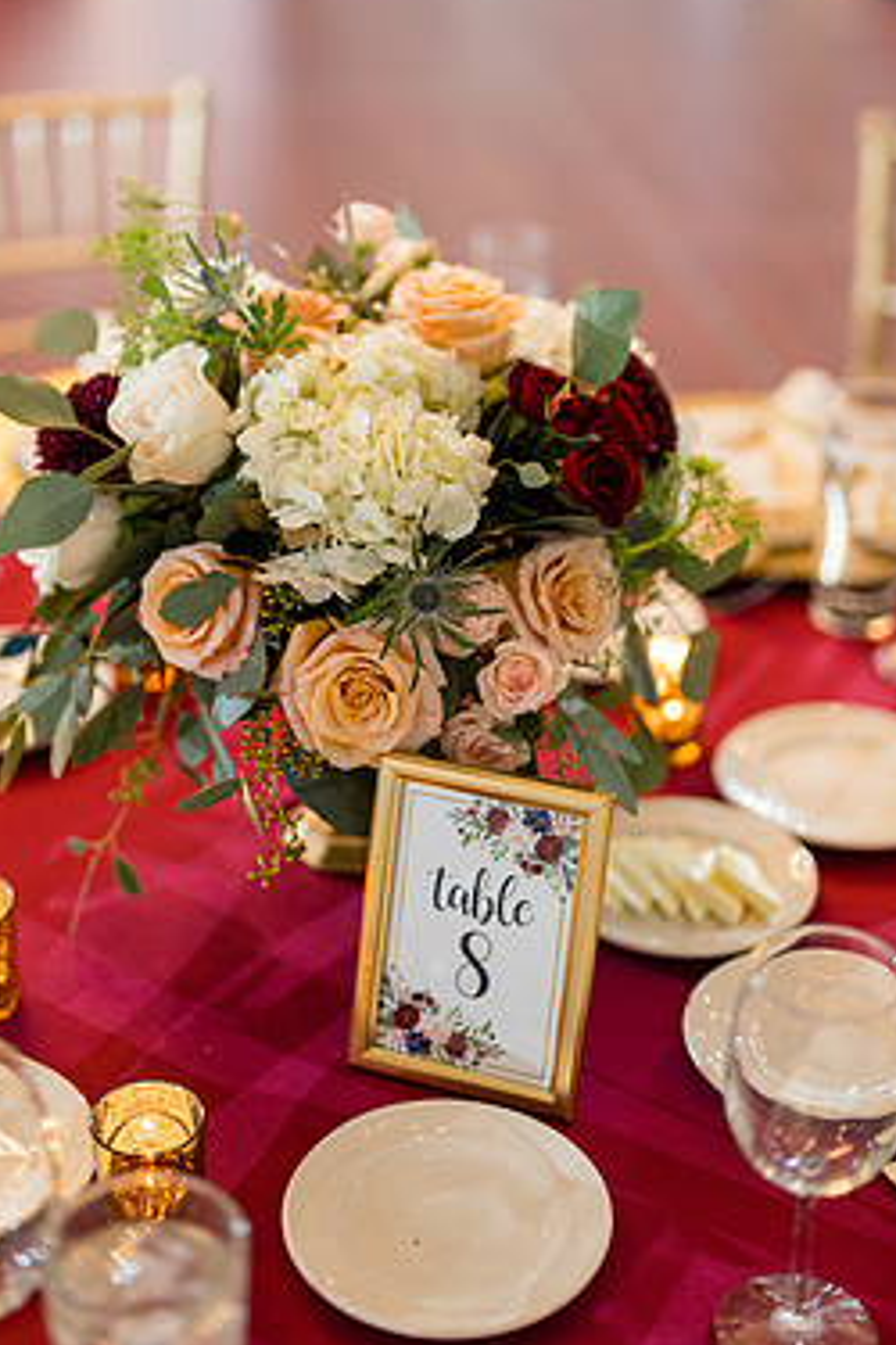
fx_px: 2240
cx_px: 387
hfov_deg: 22.6
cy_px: 581
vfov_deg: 33.4
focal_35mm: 60
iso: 500
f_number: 1.4
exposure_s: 1/250
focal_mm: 50
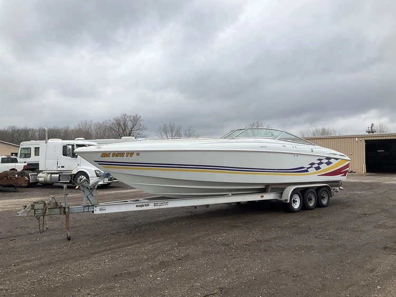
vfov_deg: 48.3
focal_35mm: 29
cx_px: 198
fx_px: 332
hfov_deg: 61.6
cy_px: 148
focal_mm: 3
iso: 25
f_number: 1.8
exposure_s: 1/1984
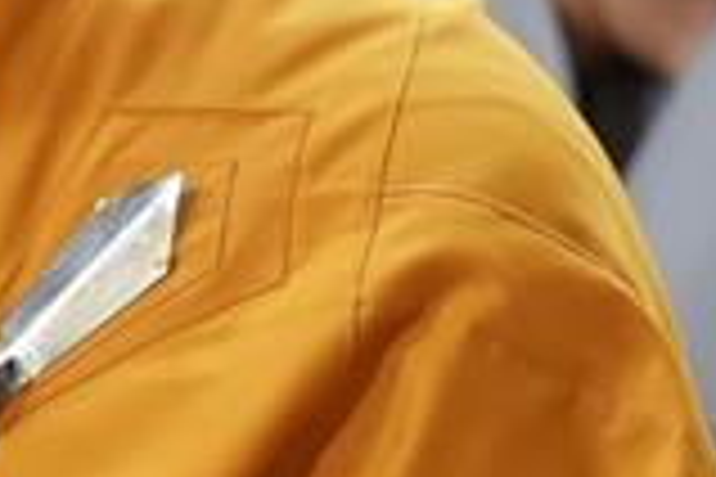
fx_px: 6165
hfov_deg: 6.2
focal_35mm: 310
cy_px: -90
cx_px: -1238
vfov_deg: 4.4
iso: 1600
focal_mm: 41
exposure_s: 1/50
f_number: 2.8
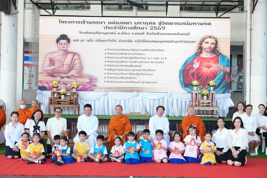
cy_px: 89
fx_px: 356
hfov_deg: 41.1
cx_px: 134
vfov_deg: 28.1
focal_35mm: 48
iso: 1250
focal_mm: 32
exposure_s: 1/125
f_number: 5.6
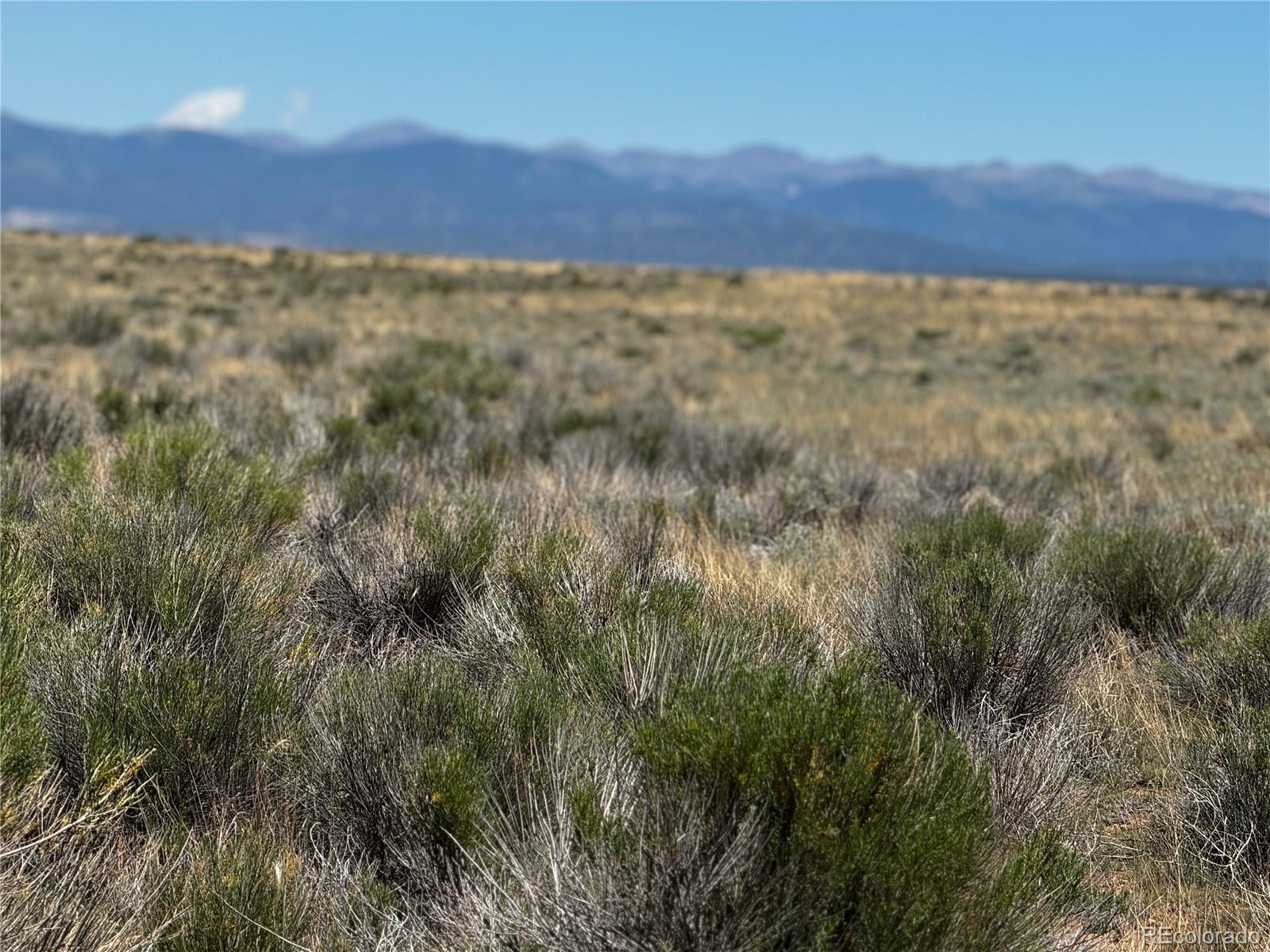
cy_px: 476
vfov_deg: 12.3
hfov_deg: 16.4
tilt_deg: -2.2
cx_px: 635
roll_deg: -3.8
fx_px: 4403
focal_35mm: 120
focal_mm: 15.66
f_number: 2.8
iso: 50
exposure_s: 1/1422
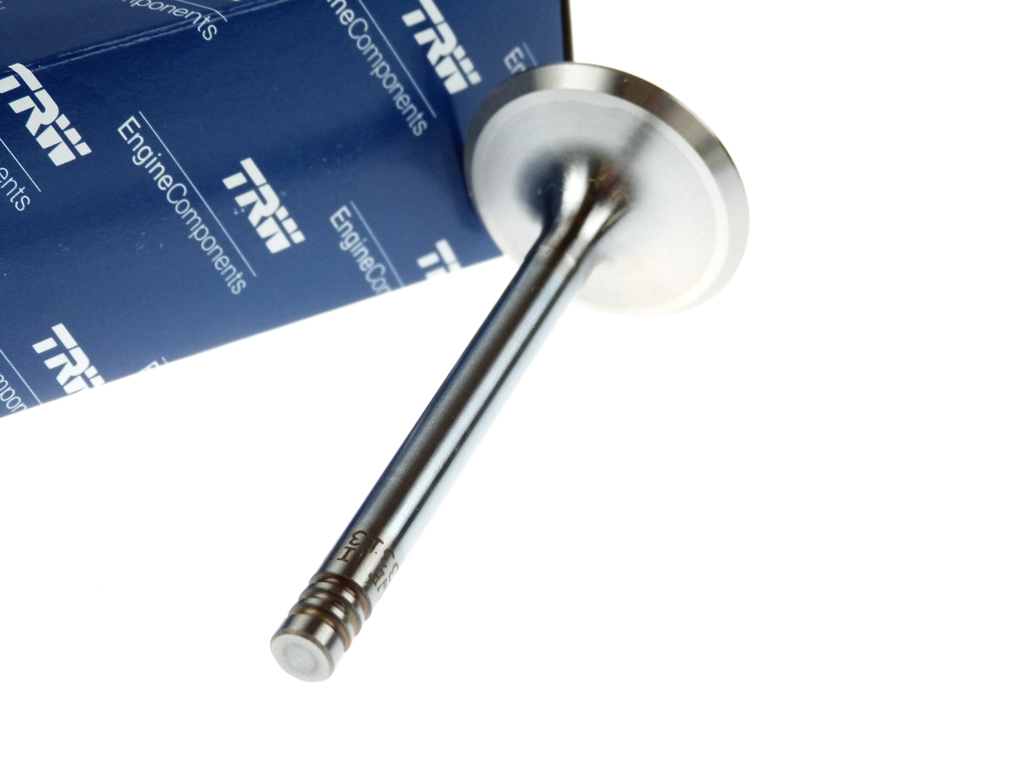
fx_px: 3100
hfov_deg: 18.7
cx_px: 511
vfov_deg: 14.1
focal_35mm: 105
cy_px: 384
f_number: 3.5
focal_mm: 19
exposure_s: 1/250
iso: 320
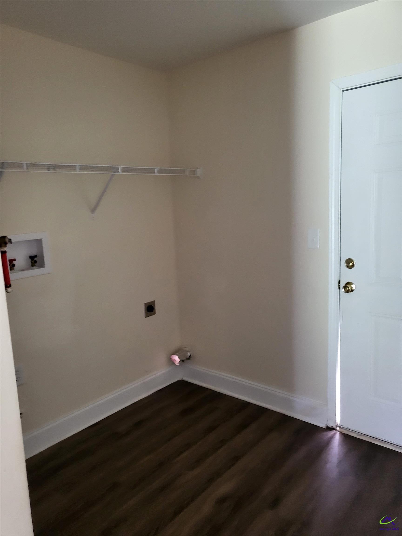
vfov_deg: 67.3
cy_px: 268
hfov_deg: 53.1
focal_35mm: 26
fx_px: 403
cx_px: 201
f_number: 1.8
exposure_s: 1/30
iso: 500
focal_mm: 4.25
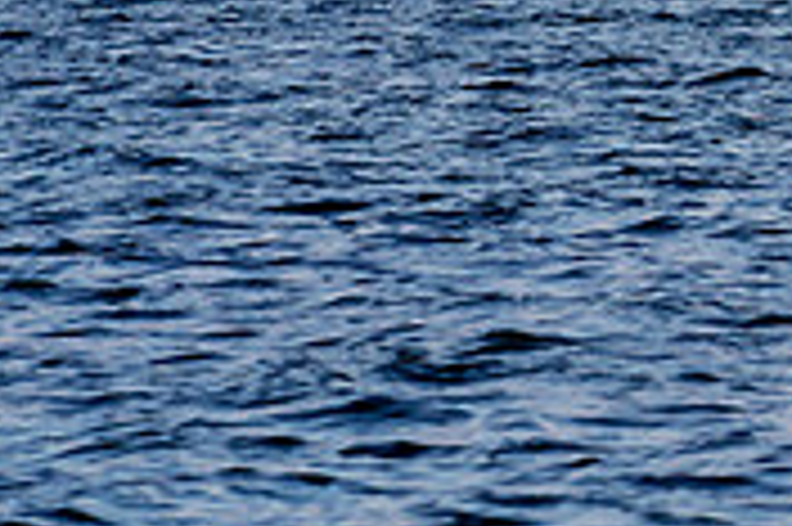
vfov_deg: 2.1
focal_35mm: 661
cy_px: -330
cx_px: 1048
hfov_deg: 3.1
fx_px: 14528
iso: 200
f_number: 10
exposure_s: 1/125
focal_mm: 200
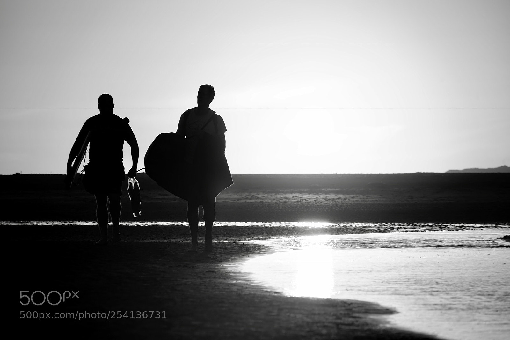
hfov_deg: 8.6
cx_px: 255
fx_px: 3399
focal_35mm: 240
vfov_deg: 5.7
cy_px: 170
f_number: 9
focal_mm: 240
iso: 100
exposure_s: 1/320
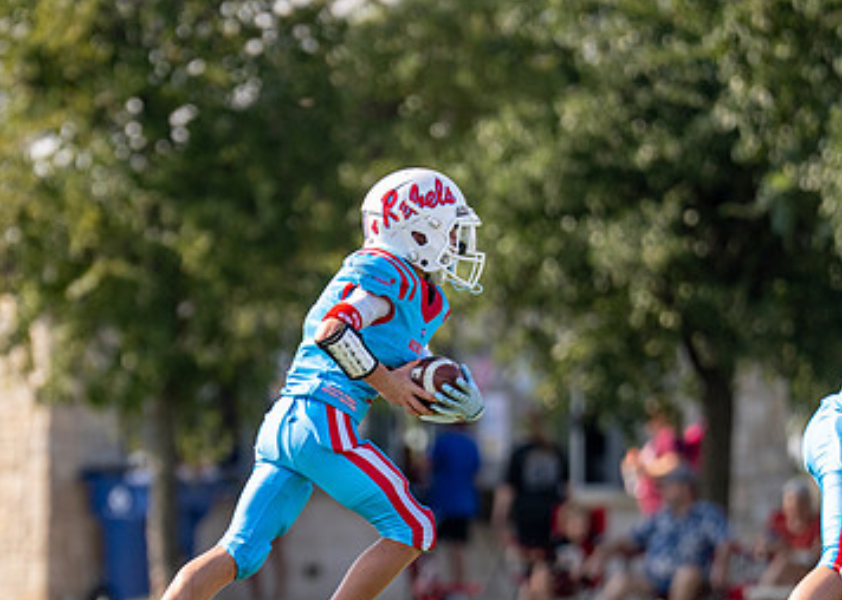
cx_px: 230
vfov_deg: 2.4
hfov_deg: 3.4
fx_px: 14295
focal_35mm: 598
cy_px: 414
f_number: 2.8
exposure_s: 1/2500
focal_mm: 200
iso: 160
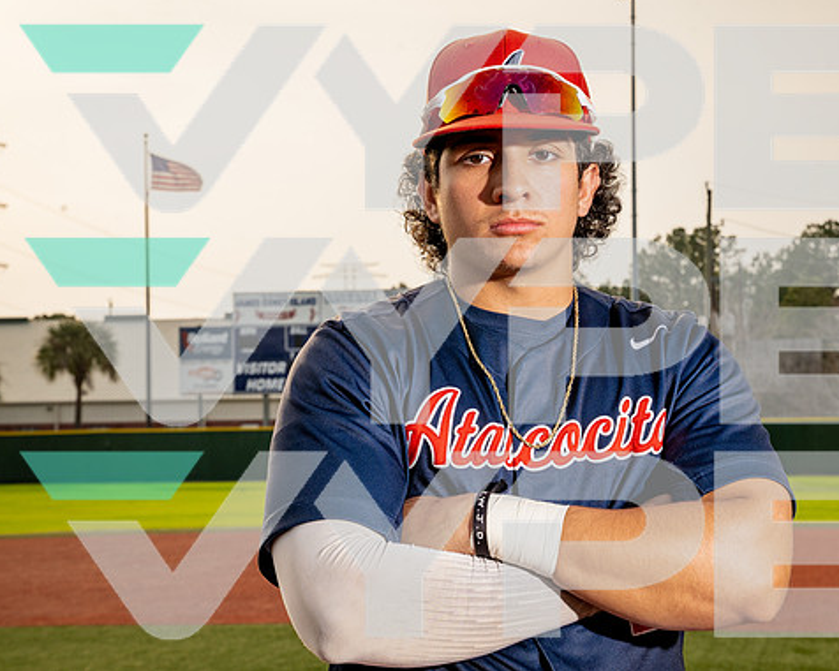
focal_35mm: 80
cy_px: 332
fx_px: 1987
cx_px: 474
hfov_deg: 23.8
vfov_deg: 19.2
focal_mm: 70
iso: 250
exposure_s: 1/250
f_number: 11
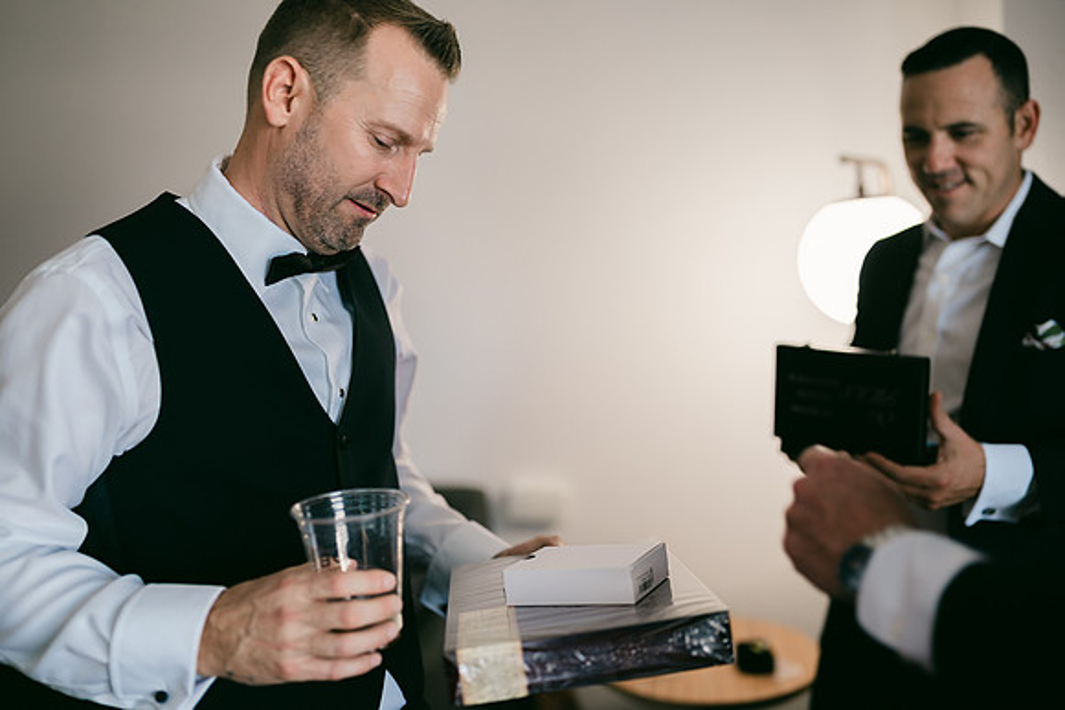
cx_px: 532
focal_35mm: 35
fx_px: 1036
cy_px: 355
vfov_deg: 37.9
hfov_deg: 54.4
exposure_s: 1/200
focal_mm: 35
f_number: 1.2
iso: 400
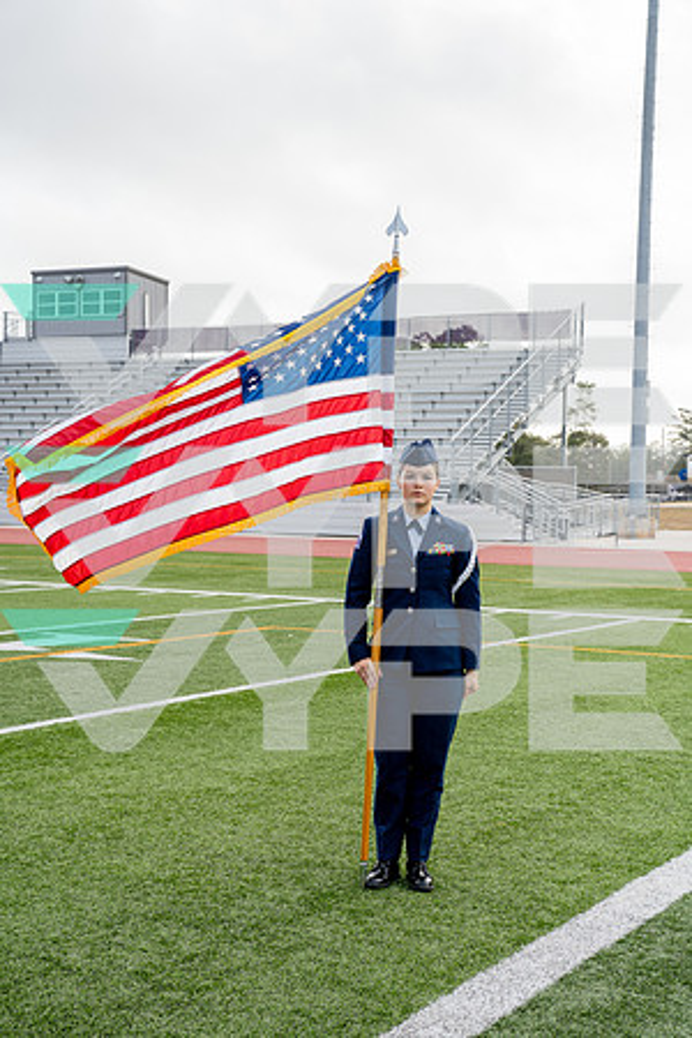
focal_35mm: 54
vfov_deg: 36.9
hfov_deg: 25.1
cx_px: 346
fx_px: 1557
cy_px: 519
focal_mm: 54
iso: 320
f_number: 7.1
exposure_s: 1/200
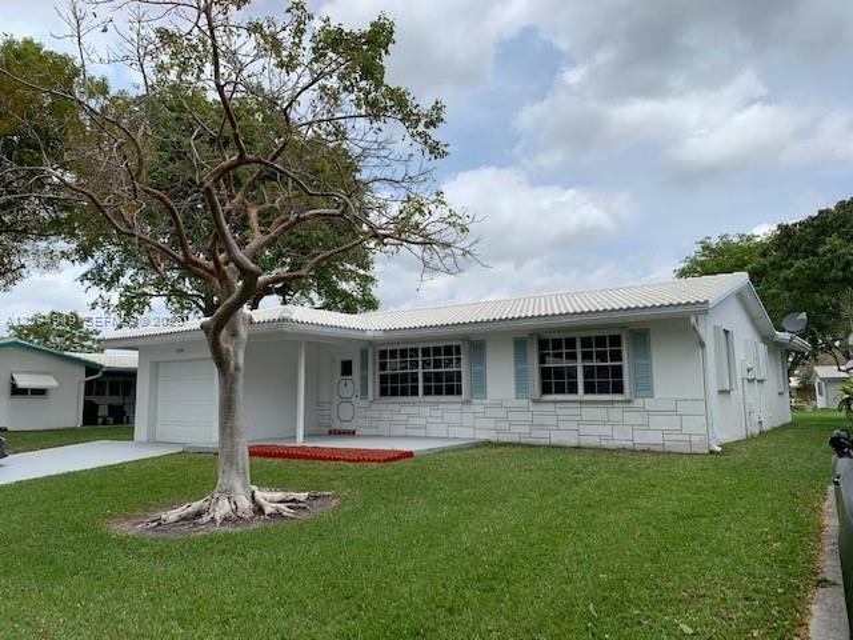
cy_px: 320
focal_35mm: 26
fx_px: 641
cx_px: 426
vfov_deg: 53.1
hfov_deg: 67.3
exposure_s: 1/2755
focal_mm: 4.25
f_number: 1.8
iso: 25
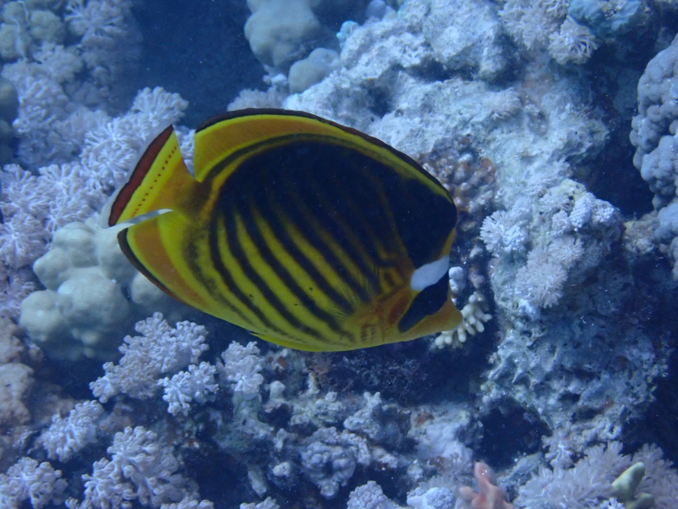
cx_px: 339
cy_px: 254
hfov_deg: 19.6
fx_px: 1959
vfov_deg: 14.8
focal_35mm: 100
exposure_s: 1/200
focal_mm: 18
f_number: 6.3
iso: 250
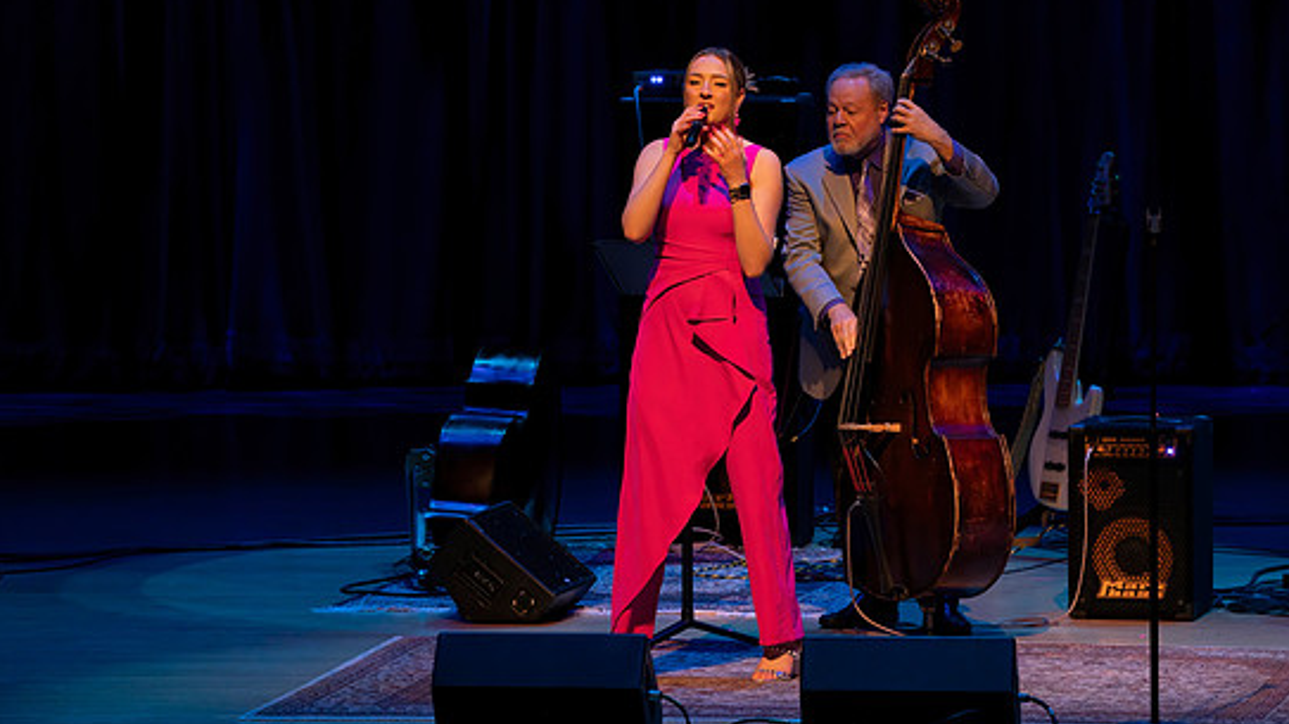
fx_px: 11241
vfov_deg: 3.7
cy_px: 331
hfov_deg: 6.6
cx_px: 667
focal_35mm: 329
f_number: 5.6
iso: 2500
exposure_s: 1/250
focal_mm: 294
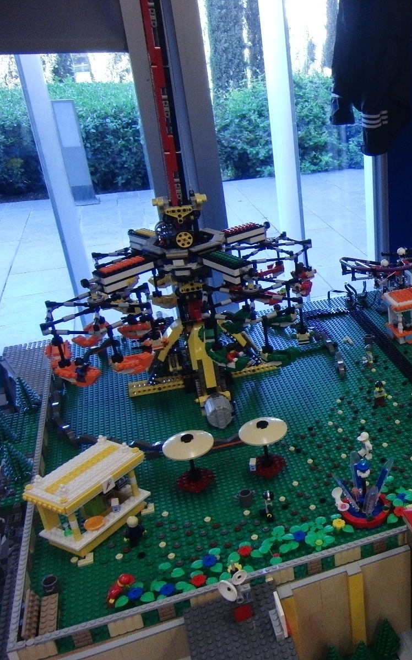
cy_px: 330
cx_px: 432
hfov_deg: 33.4
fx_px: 611
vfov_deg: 56.7
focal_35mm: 34
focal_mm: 4.3
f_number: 3.2
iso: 250
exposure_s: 1/60
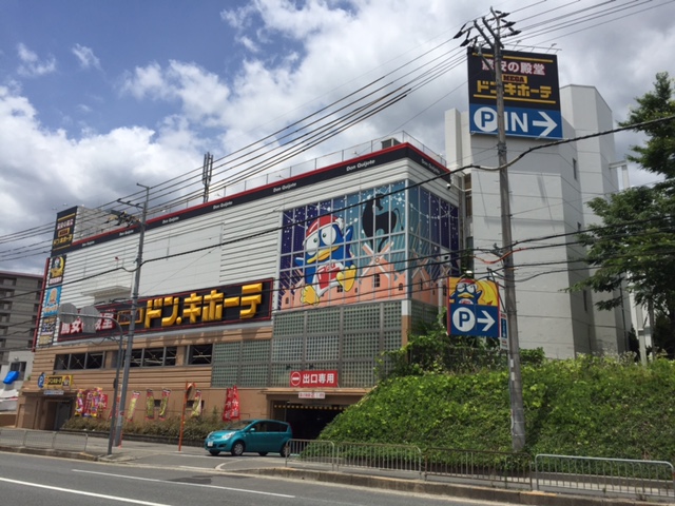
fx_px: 565
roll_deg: -2.4
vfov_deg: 48.2
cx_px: 338
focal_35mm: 29
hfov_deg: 61.7
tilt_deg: +13.8
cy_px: 253
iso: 32
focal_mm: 4.15
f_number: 2.2
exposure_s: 1/4405
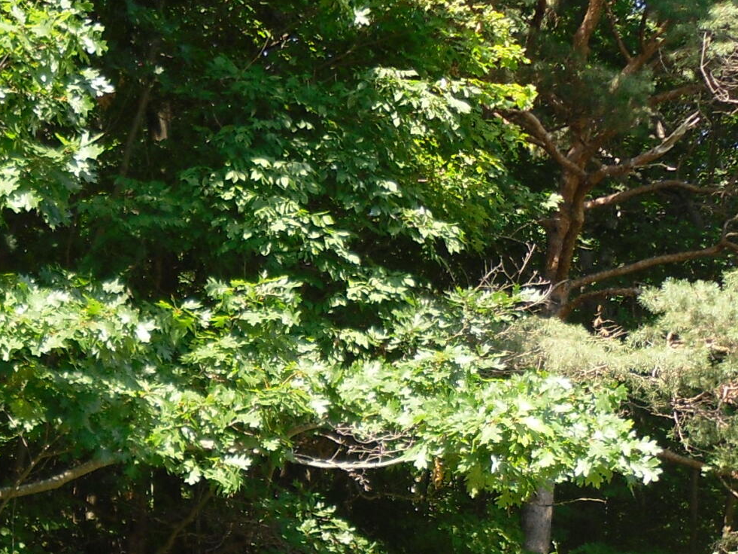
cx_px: 49
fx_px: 2218
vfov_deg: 13.7
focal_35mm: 104
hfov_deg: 18.5
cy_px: 712
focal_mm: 6
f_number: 2.8
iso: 80
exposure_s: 1/206
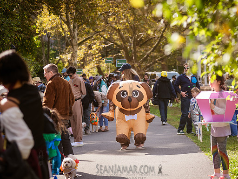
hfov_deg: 16.1
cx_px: 131
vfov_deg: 12.1
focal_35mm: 122
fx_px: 839
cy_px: 90
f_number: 4
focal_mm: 112
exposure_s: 1/2000
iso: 1000
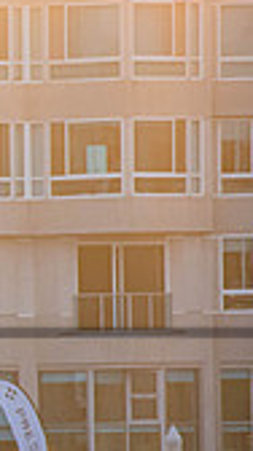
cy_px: 396
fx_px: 11723
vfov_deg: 2.2
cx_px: -511
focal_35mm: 979
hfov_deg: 1.2
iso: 800
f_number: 5.6
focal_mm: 180
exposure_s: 1/500
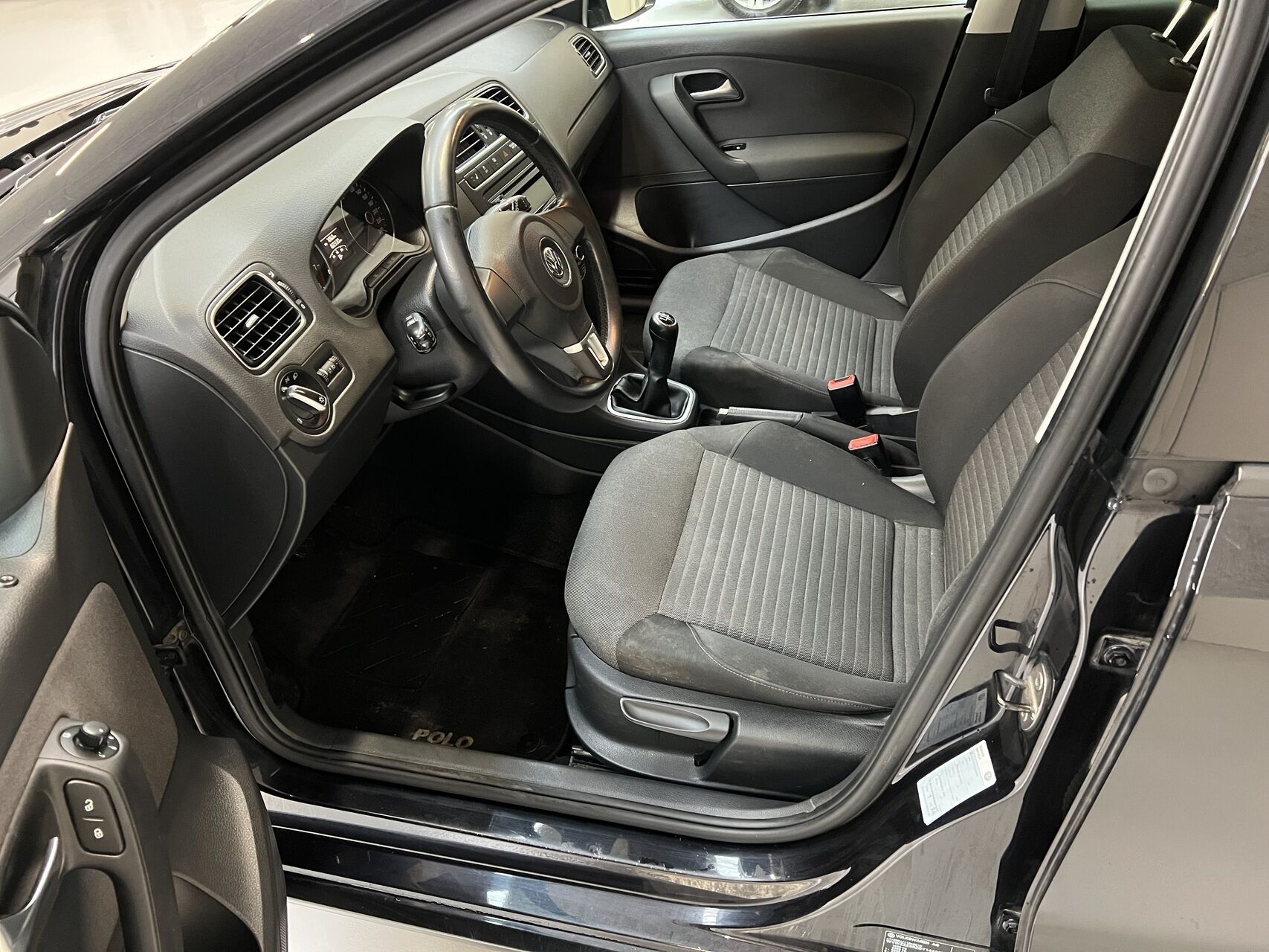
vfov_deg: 53.1
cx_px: 634
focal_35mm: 26
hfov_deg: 67.3
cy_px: 476
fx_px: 953
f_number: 1.5
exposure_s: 1/33
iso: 500
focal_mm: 5.7
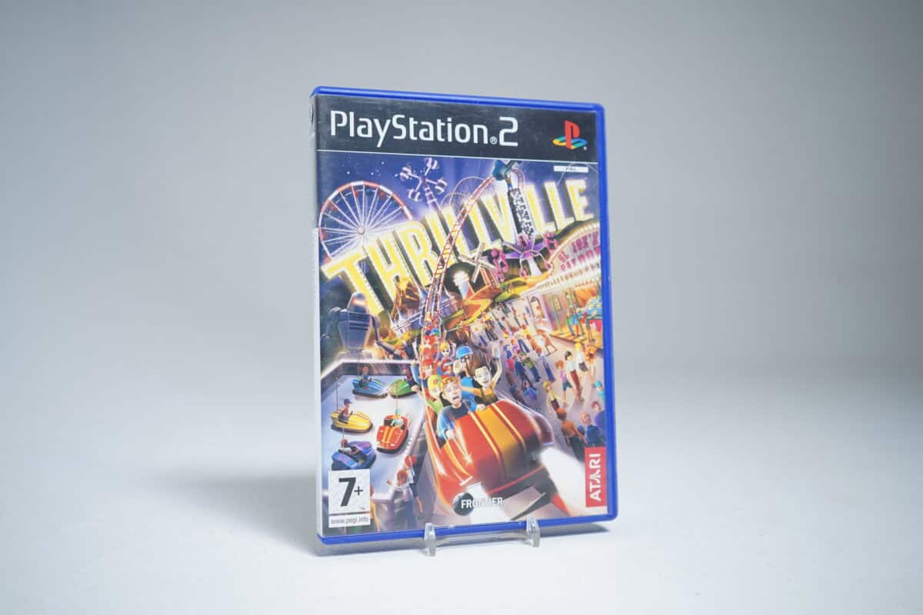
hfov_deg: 53.1
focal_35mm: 36
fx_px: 923
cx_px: 462
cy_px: 308
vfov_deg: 36.9
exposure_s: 1/40
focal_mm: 36
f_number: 4
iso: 500
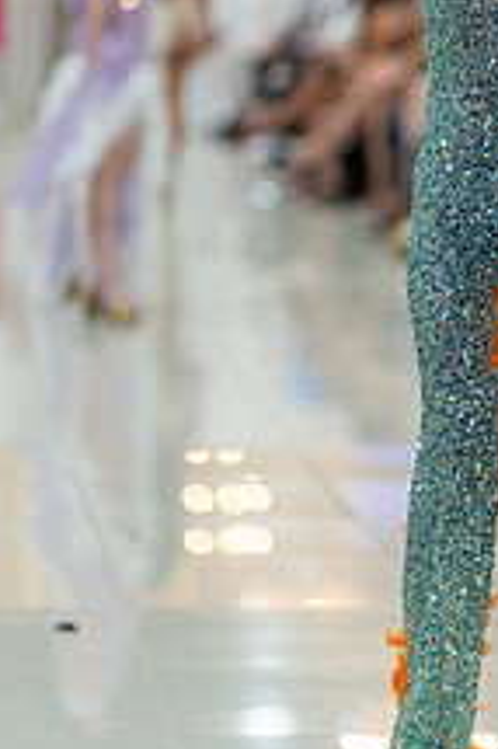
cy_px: 240
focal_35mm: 178
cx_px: 456
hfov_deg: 7.7
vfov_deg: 11.5
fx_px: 3699
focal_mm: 85
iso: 200
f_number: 1.4
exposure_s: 1/160
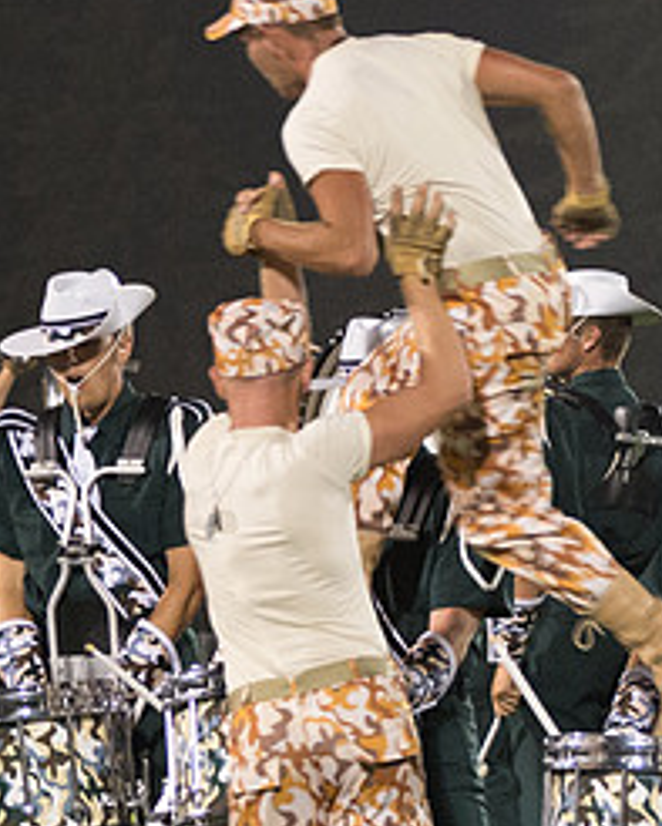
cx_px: -94
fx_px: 9766
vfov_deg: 4.8
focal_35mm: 399
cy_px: 488
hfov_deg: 3.9
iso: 4000
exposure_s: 1/160
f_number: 4.5
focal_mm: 98
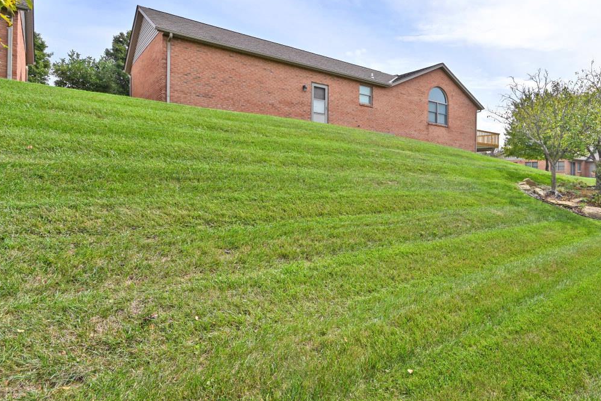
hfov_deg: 76.0
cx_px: 442
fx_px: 351
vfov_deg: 59.4
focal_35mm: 21
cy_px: 180
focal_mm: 14
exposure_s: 1/400
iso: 100
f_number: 7.1
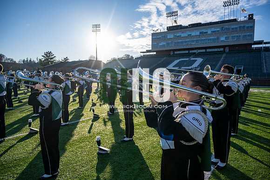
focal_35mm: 24
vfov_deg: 53.2
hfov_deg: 73.7
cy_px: 90
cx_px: 135
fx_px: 180
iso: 80
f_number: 4
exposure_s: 1/800
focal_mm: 24
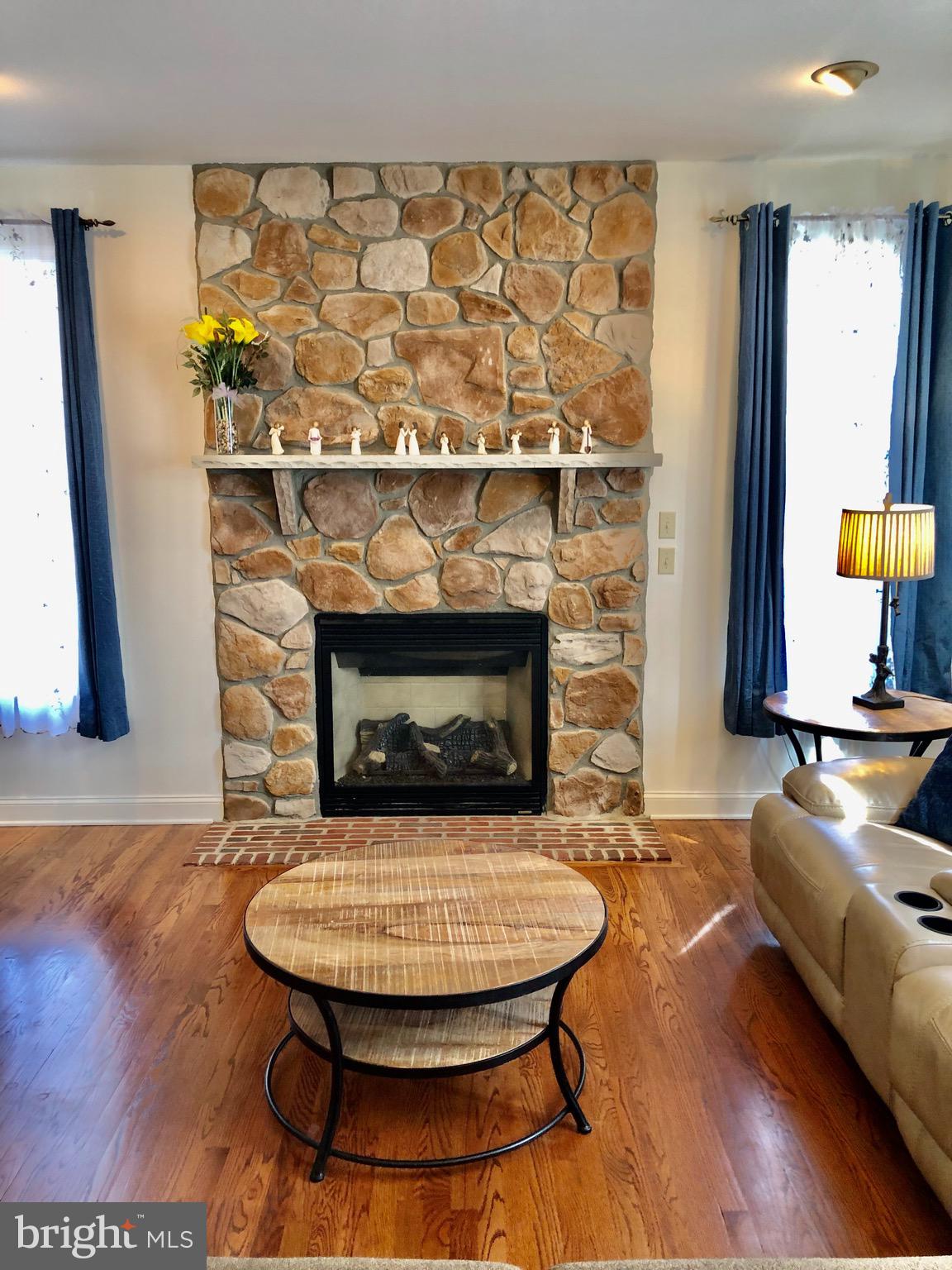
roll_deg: +0.9
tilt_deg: -9.1
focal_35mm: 28
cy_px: 635
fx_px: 1027
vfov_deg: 63.4
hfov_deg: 49.7
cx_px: 476
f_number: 1.8
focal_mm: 3.99
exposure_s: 1/17
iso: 40
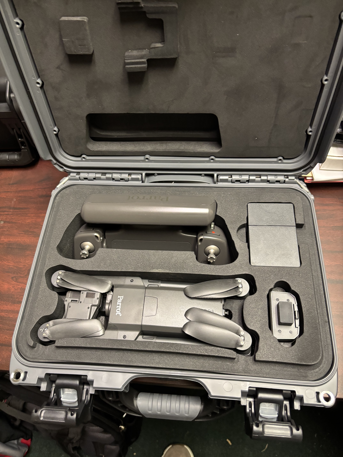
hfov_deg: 53.1
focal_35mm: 26
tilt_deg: -60.9
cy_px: 228
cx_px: 172
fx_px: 344
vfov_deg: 67.3
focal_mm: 5.96
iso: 500
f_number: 1.6
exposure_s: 1/40
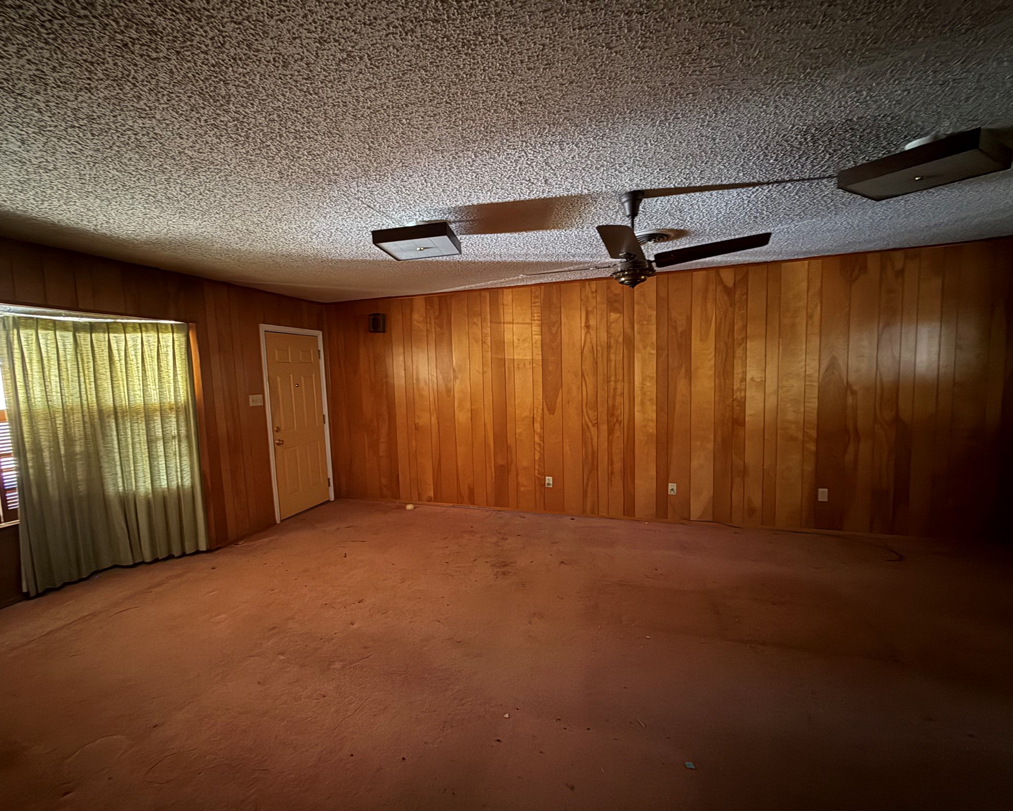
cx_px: 481
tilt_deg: -4.3
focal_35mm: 15
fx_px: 450
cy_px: 416
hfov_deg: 96.7
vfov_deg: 84.0
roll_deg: +1.9
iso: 1000
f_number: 2.2
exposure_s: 1/10
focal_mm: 2.22
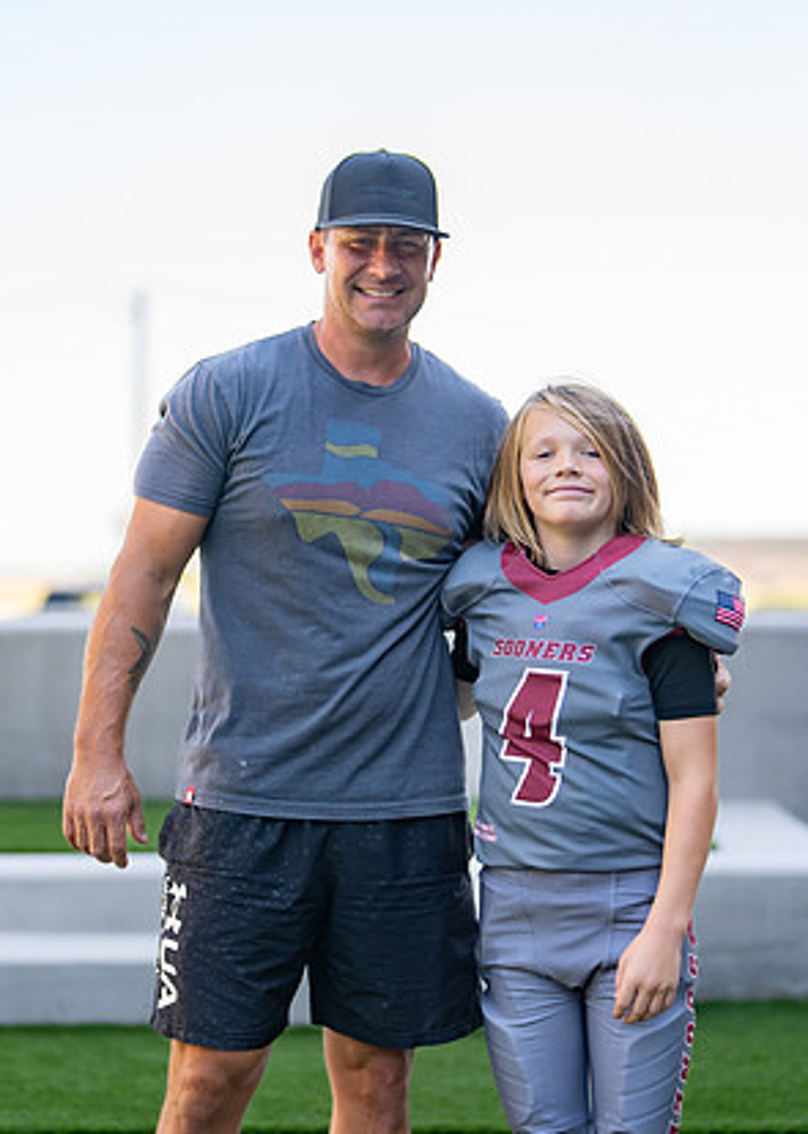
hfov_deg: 17.8
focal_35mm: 80
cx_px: 420
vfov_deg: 24.8
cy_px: 567
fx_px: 2574
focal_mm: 50
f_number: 1.2
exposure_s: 1/1600
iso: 100
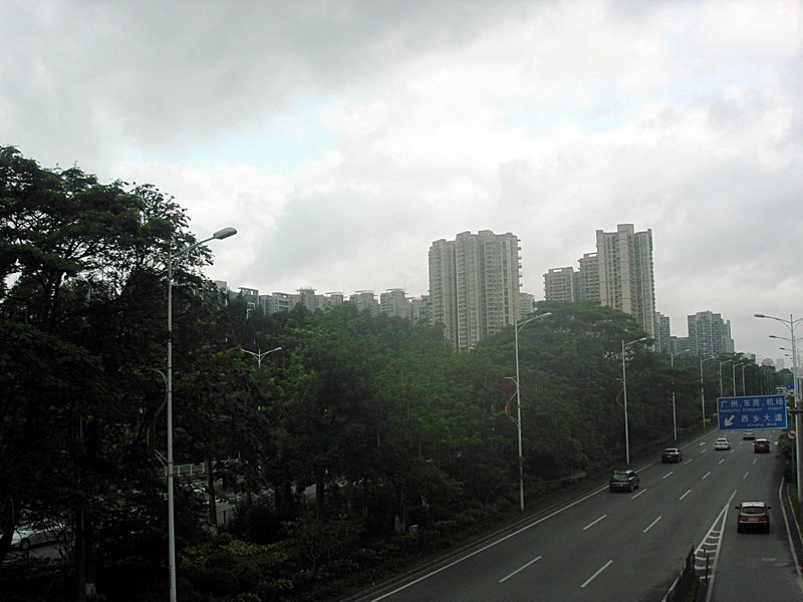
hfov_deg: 49.0
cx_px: 402
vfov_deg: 37.7
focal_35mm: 38
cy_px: 301
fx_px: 881
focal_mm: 7.8
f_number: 4.8
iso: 64
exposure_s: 1/286
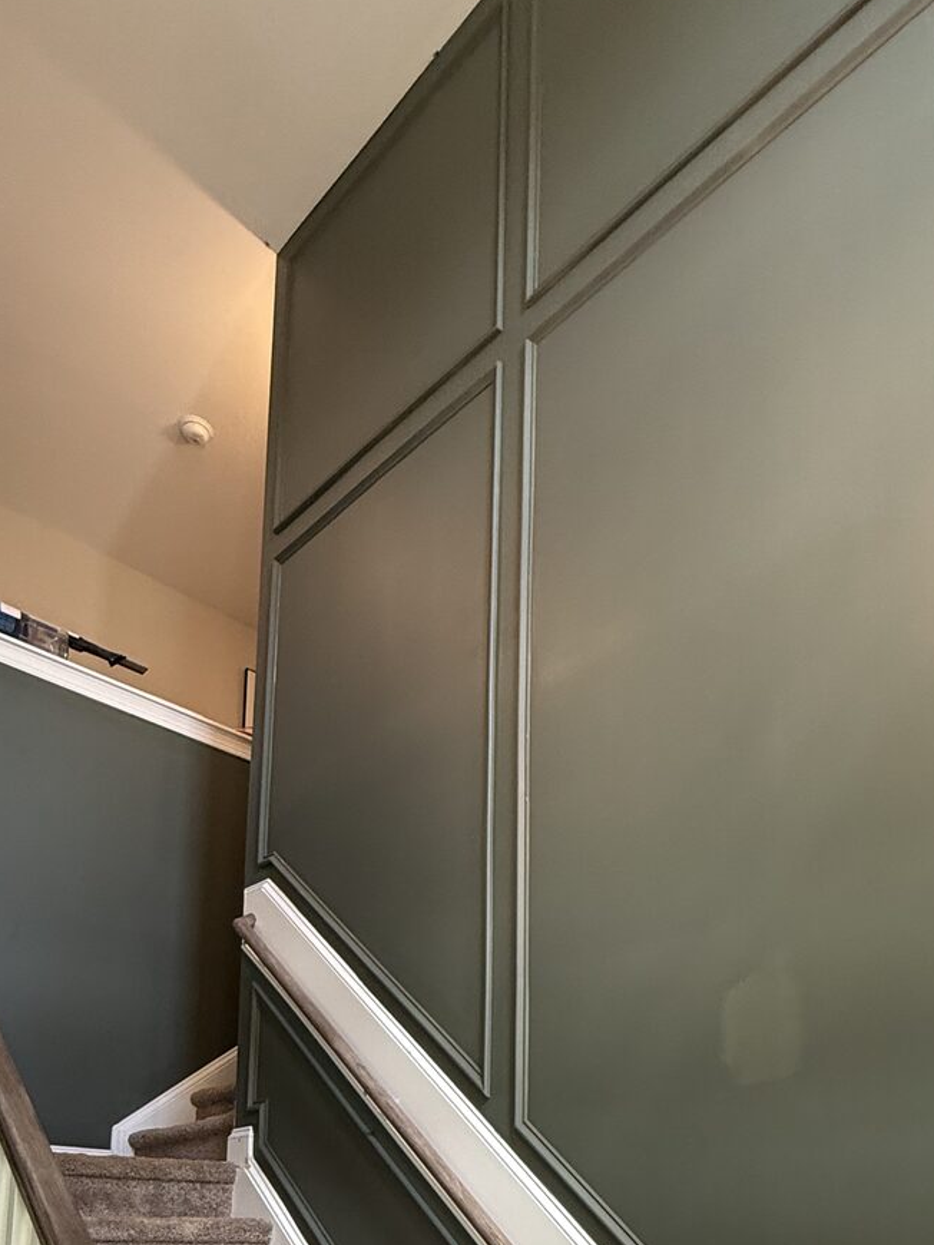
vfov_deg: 52.9
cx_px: 639
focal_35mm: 29
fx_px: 1043
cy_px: 1153
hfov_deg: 47.3
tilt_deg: +8.3
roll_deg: -0.8
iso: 250
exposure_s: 1/60
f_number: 2.2
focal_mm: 2.22
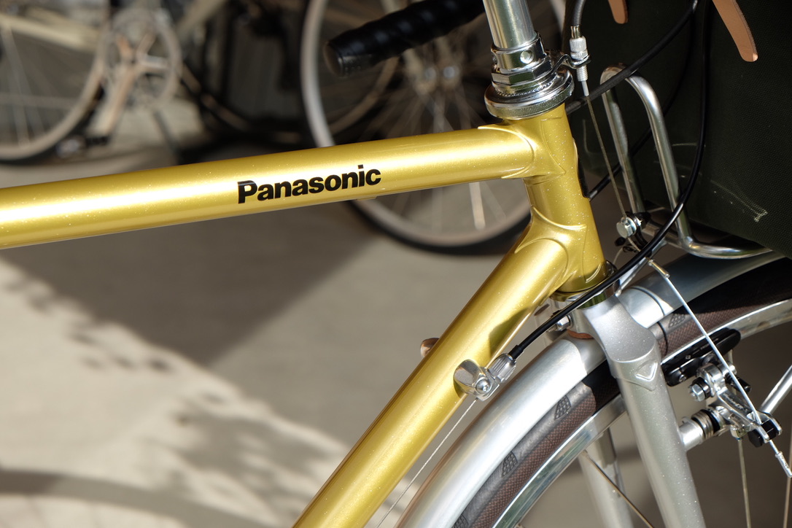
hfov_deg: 24.5
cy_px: 264
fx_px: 1826
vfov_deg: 16.5
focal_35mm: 83
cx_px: 396
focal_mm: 55
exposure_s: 1/420
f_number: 6.4
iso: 200
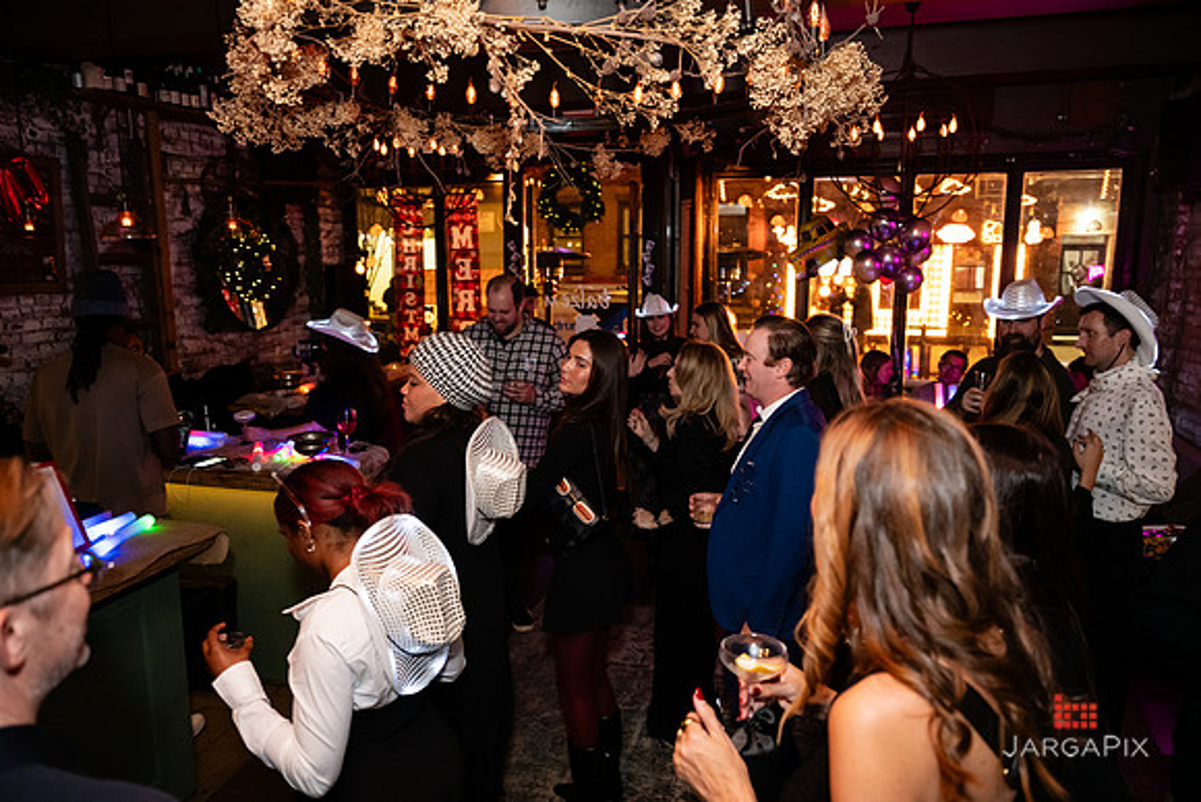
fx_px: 825
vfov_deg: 51.8
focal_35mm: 25
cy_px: 401
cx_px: 600
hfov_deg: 72.1
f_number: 2.8
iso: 3200
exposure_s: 1/100
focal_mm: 24
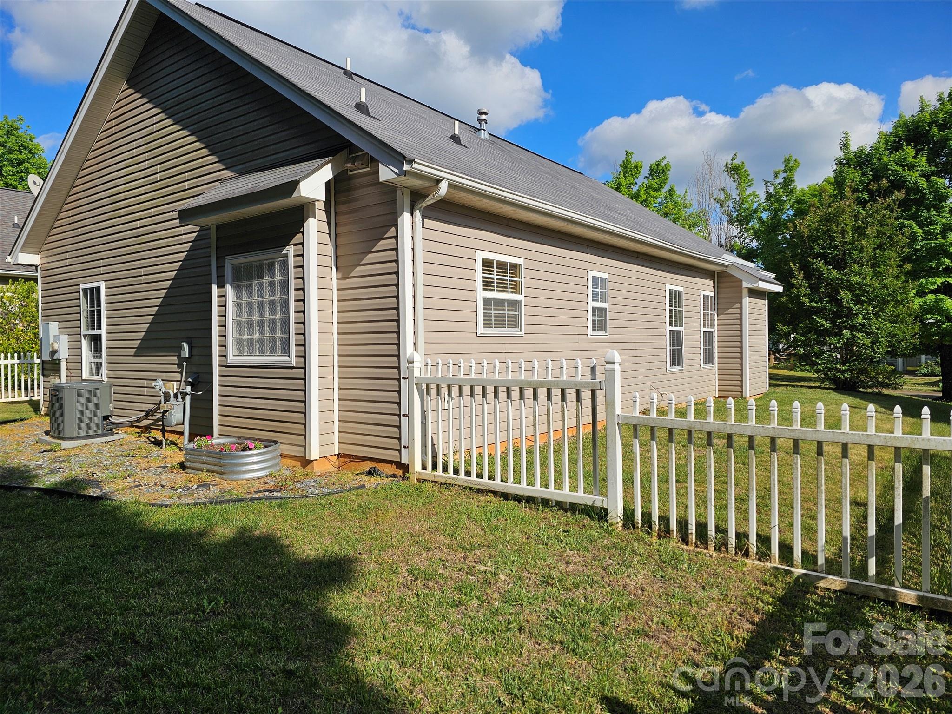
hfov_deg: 73.9
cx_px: 476
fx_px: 633
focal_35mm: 23
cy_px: 357
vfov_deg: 58.9
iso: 12
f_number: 1.7
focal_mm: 6.3
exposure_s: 1/1554
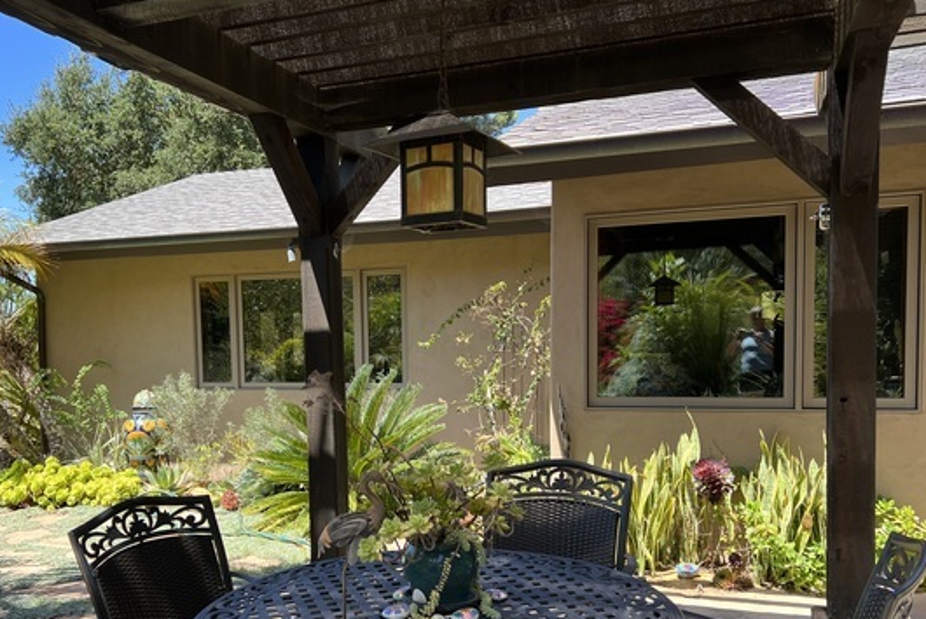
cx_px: 399
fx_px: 875
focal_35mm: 34
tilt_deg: -3.3
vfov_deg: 38.7
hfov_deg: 55.6
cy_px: 390
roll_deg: +0.6
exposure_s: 1/1000
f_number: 1.5
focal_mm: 5.7
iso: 50
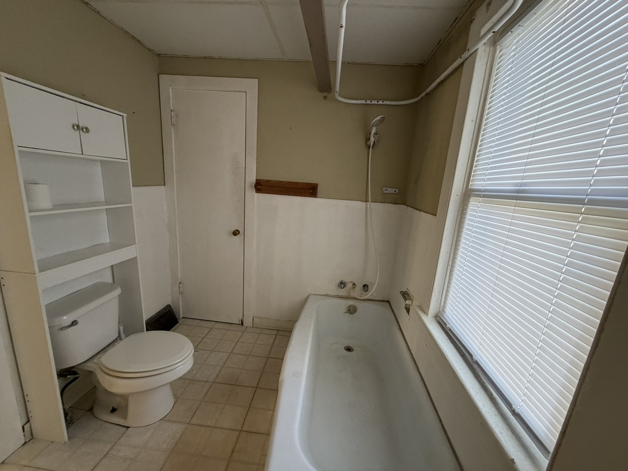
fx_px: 254
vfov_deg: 85.7
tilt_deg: -13.0
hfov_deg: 102.1
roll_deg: -3.9
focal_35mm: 14
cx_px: 314
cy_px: 236
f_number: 2.2
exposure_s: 1/93
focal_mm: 2.22
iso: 320
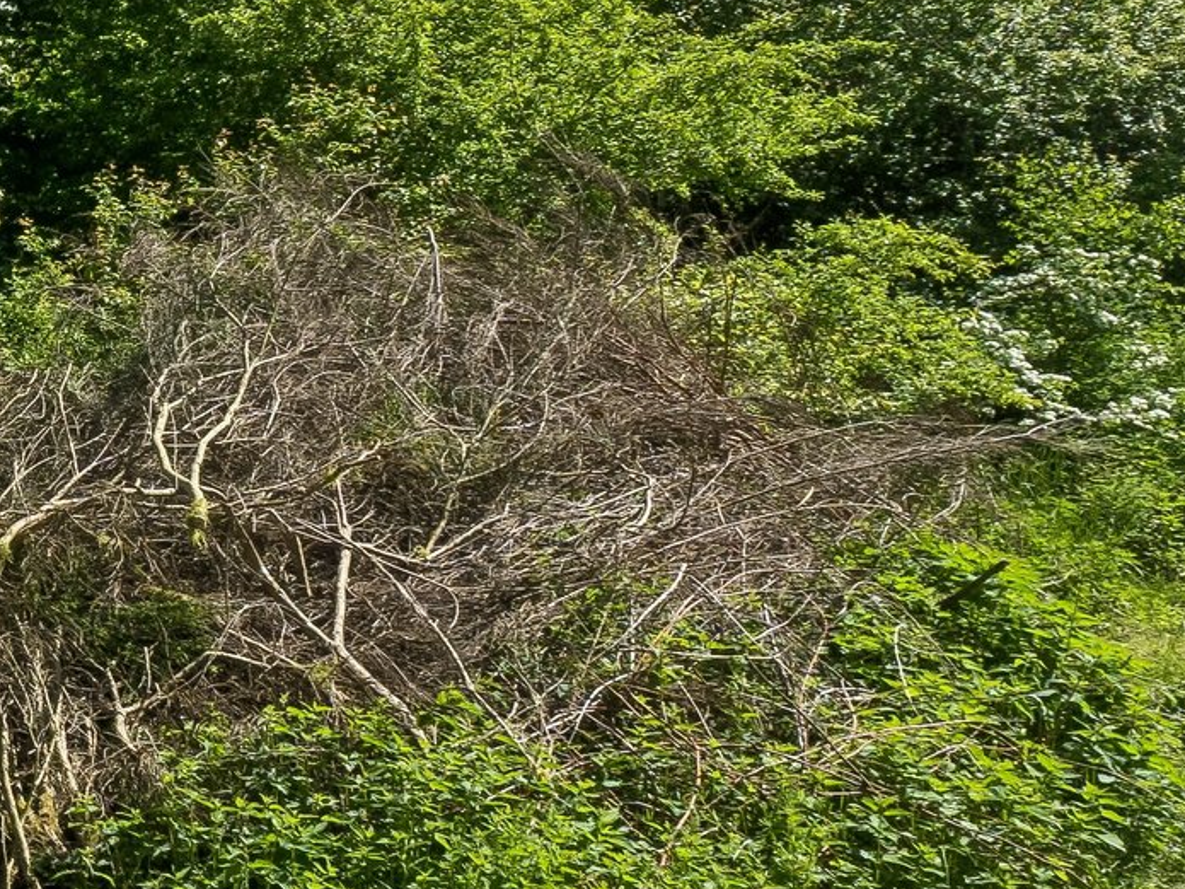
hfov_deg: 18.9
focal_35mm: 84
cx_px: -841
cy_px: 314
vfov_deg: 17.5
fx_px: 2876
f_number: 8
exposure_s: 1/800
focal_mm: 13.5
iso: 250
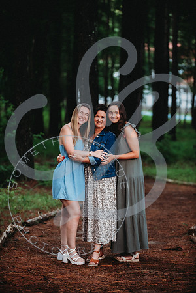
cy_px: 146
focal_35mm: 110
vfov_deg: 18.6
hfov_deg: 12.5
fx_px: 898
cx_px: 98
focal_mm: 110
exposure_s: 1/160
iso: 400
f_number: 2.8
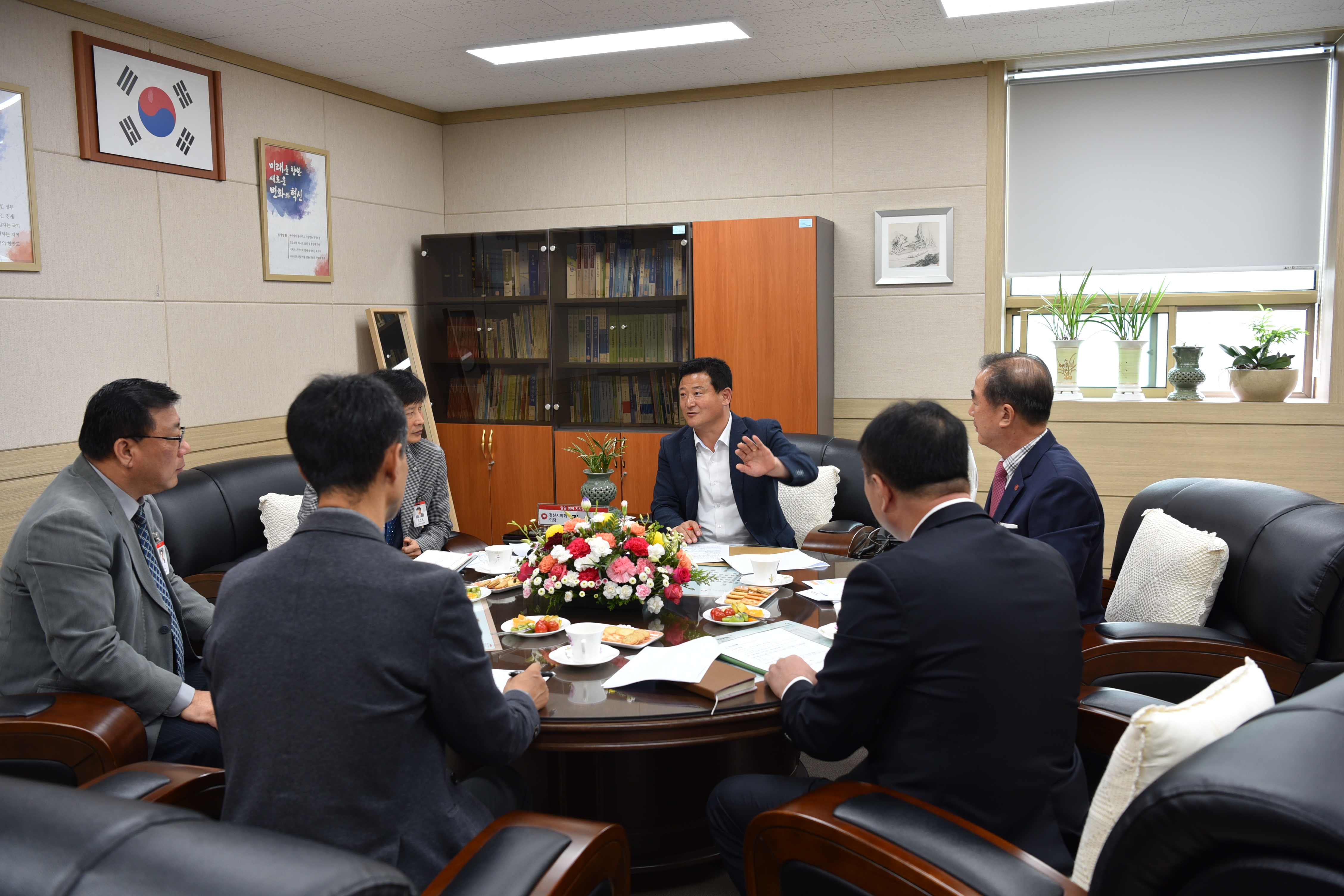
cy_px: 448
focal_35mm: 31
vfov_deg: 42.3
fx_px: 1157
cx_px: 672
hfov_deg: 60.3
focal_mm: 31
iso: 500
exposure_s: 1/60
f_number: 4
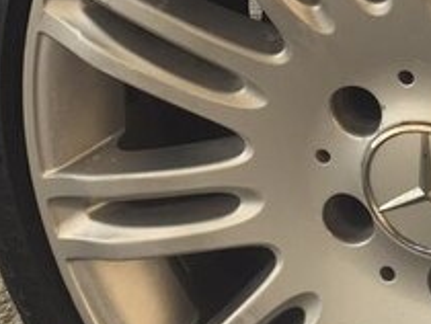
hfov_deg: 21.5
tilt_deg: -16.0
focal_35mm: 91
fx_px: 1134
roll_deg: +1.5
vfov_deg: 15.5
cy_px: -93
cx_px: 244
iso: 50
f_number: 2.2
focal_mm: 4.15
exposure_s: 1/100
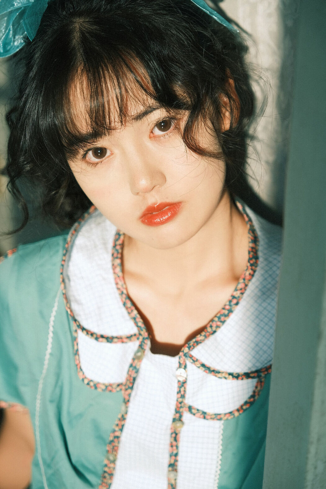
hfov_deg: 16.5
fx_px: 1127
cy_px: 244
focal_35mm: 83
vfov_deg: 24.5
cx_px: 163
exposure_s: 1/500
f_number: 2.8
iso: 160
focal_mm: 55
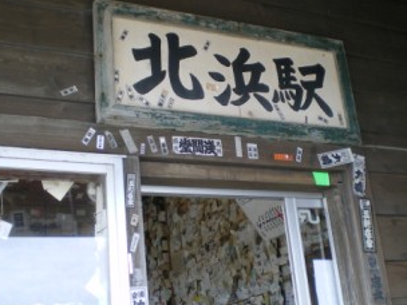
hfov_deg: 34.3
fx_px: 658
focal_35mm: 56
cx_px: 221
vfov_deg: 26.0
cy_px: 106
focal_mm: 6.3
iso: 160
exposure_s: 1/50
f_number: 3.1
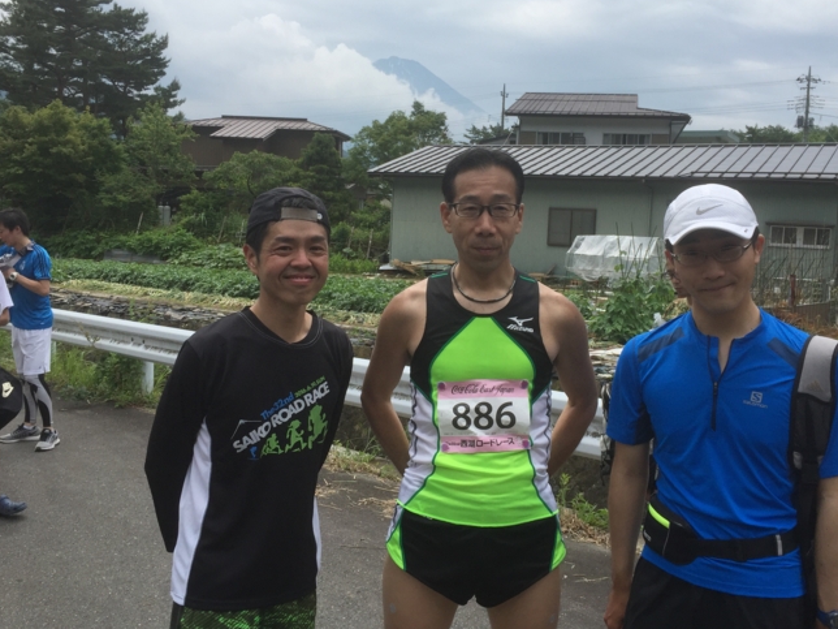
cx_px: 442
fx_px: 872
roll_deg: -3.6
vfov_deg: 39.6
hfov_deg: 51.3
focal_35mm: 36
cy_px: 280
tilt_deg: -4.5
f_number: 2.2
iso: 32
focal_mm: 4.15
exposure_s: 1/2639
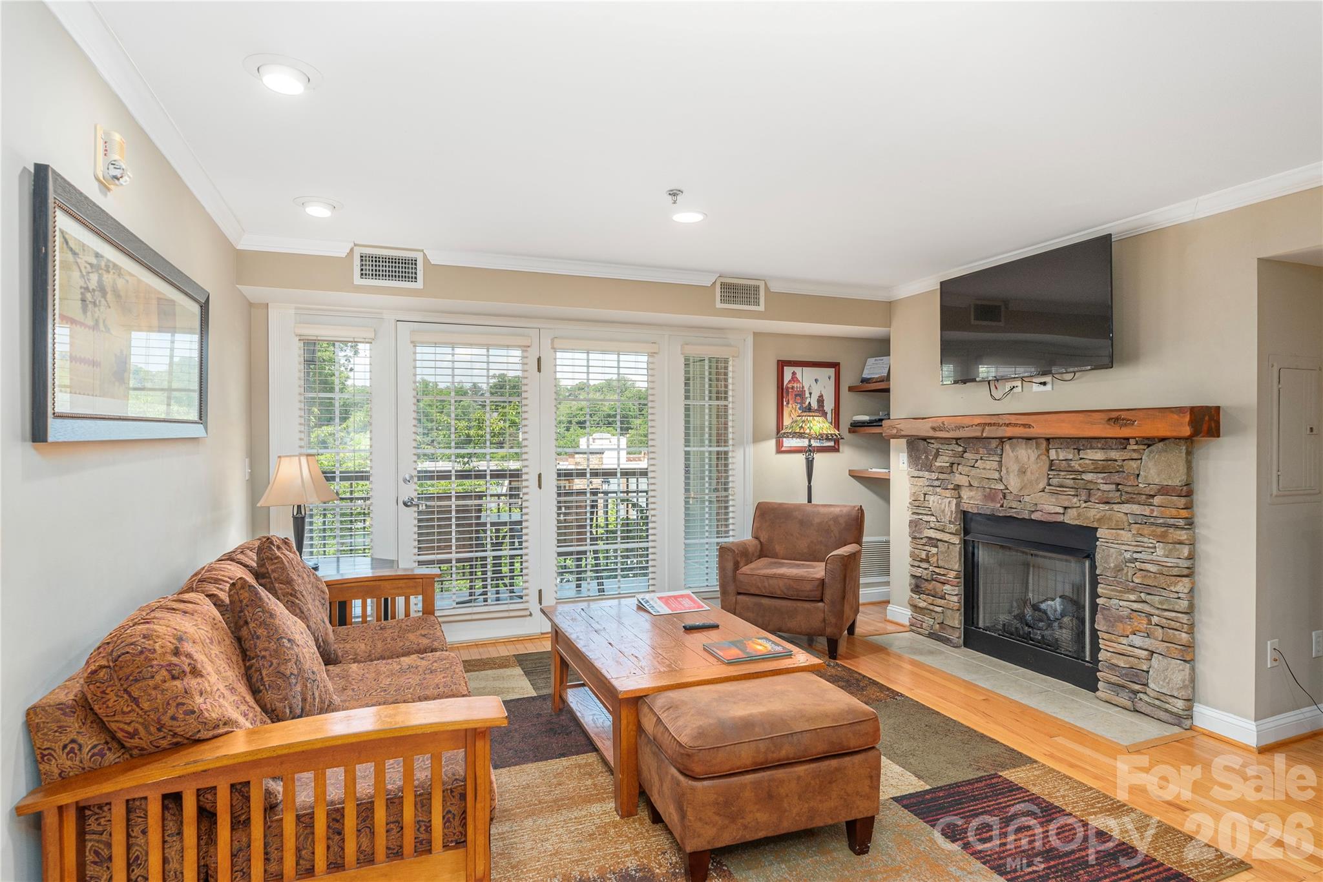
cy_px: 441
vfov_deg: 64.6
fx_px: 698
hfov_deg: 86.9
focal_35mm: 19
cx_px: 662
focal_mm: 19
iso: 320
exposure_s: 1/160
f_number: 8
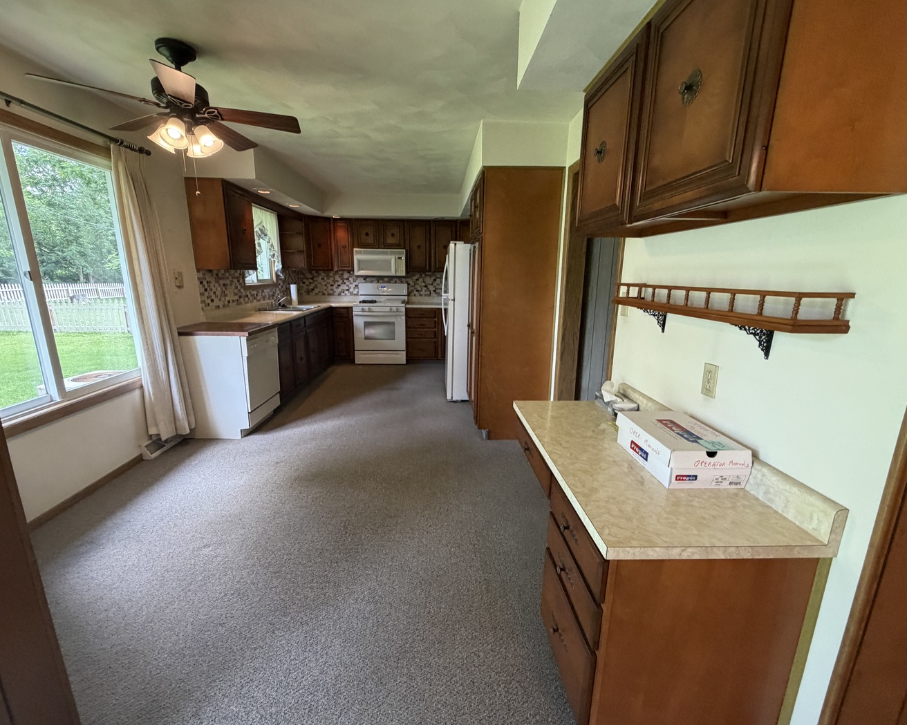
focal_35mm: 15
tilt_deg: -13.6
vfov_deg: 84.0
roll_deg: -0.1
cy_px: 366
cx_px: 449
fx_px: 403
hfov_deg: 96.8
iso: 320
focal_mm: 2.22
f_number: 2.2
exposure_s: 1/84
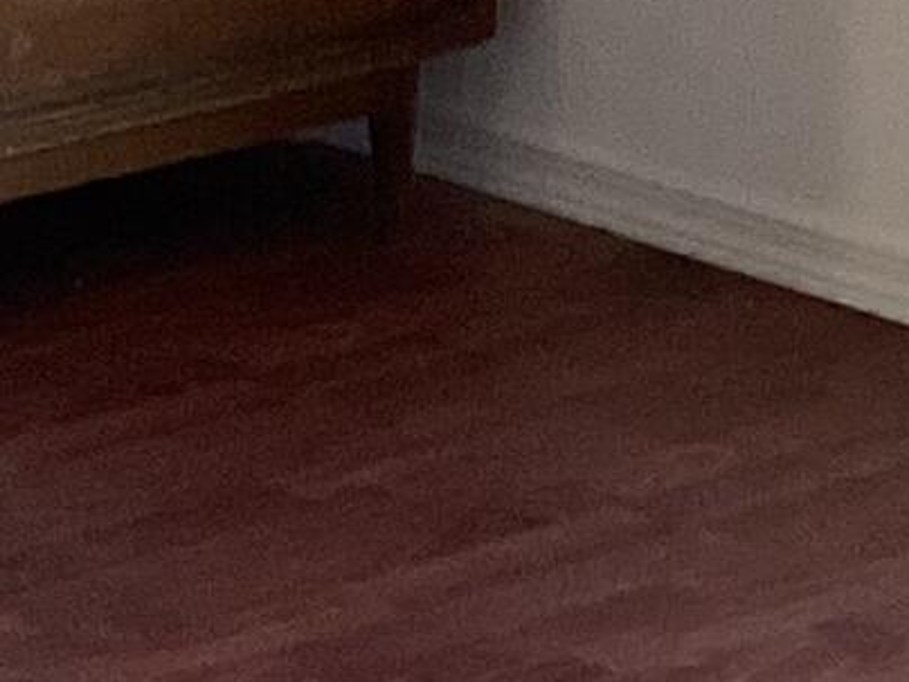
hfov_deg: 8.4
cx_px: -531
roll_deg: +1.6
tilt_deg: -14.5
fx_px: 6040
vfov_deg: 6.4
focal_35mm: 230
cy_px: -311
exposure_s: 1/60
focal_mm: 3.3
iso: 200
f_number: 2.4
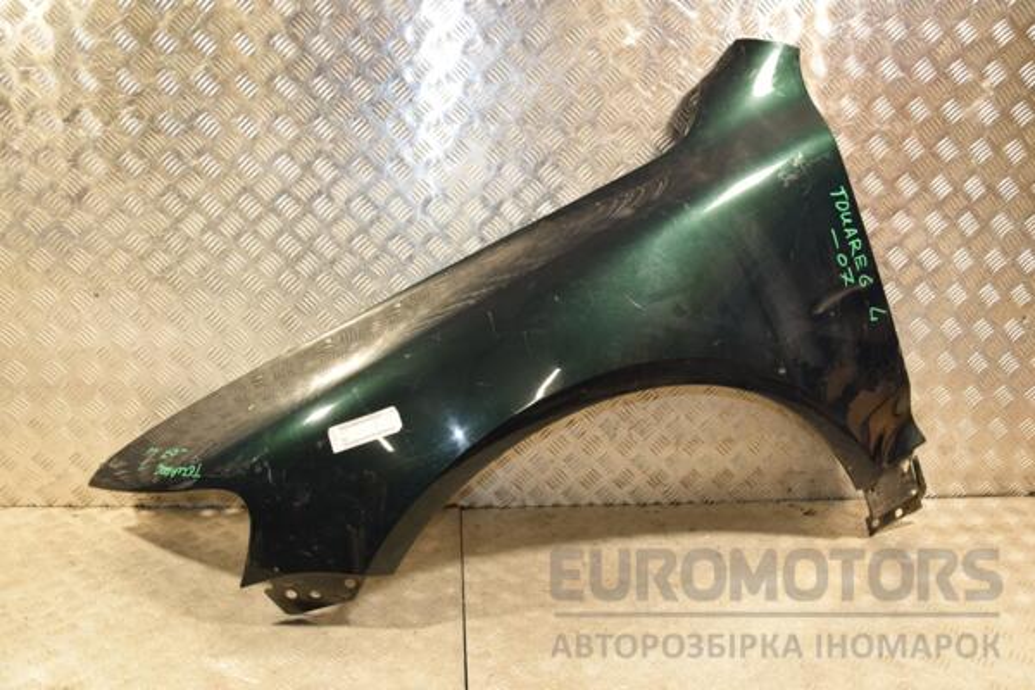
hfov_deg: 57.2
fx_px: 949
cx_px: 518
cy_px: 345
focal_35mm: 33
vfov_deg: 40.0
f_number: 5
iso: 800
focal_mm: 22
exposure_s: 1/125
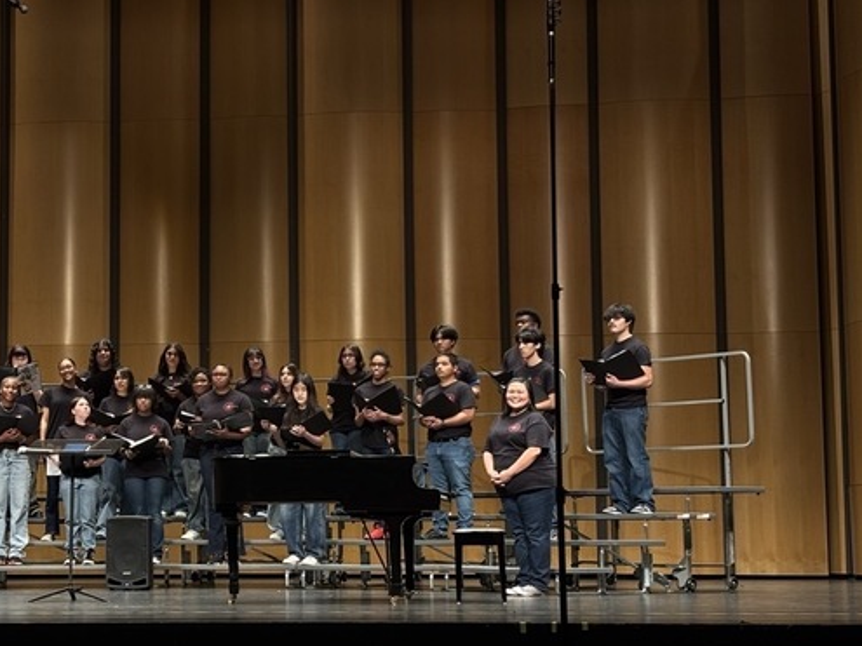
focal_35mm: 84
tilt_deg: +6.3
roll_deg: +0.5
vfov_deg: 17.6
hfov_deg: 23.0
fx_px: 2091
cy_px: 327
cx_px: 188
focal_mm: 5.96
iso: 32
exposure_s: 1/60
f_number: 1.6
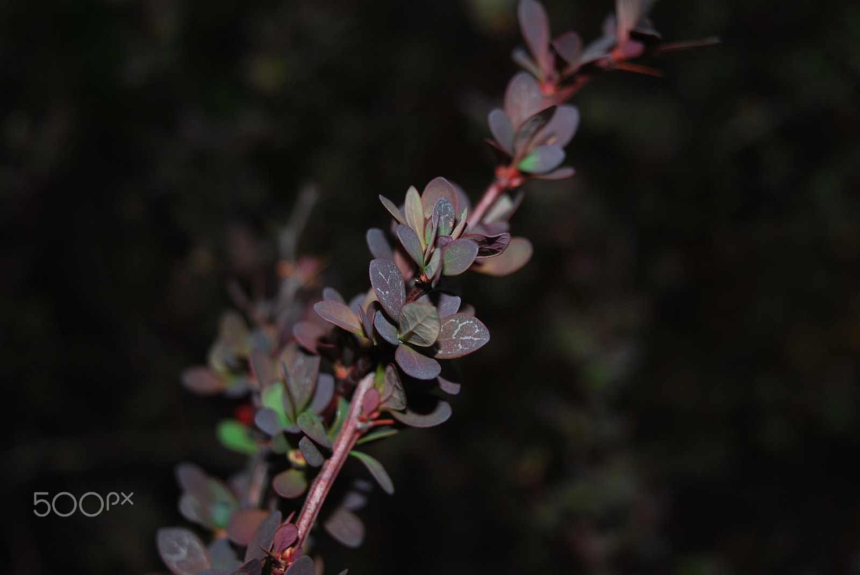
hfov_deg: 37.8
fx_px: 1256
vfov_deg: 25.8
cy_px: 288
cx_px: 430
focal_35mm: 52
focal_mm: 35
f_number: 4.8
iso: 100
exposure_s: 1/125
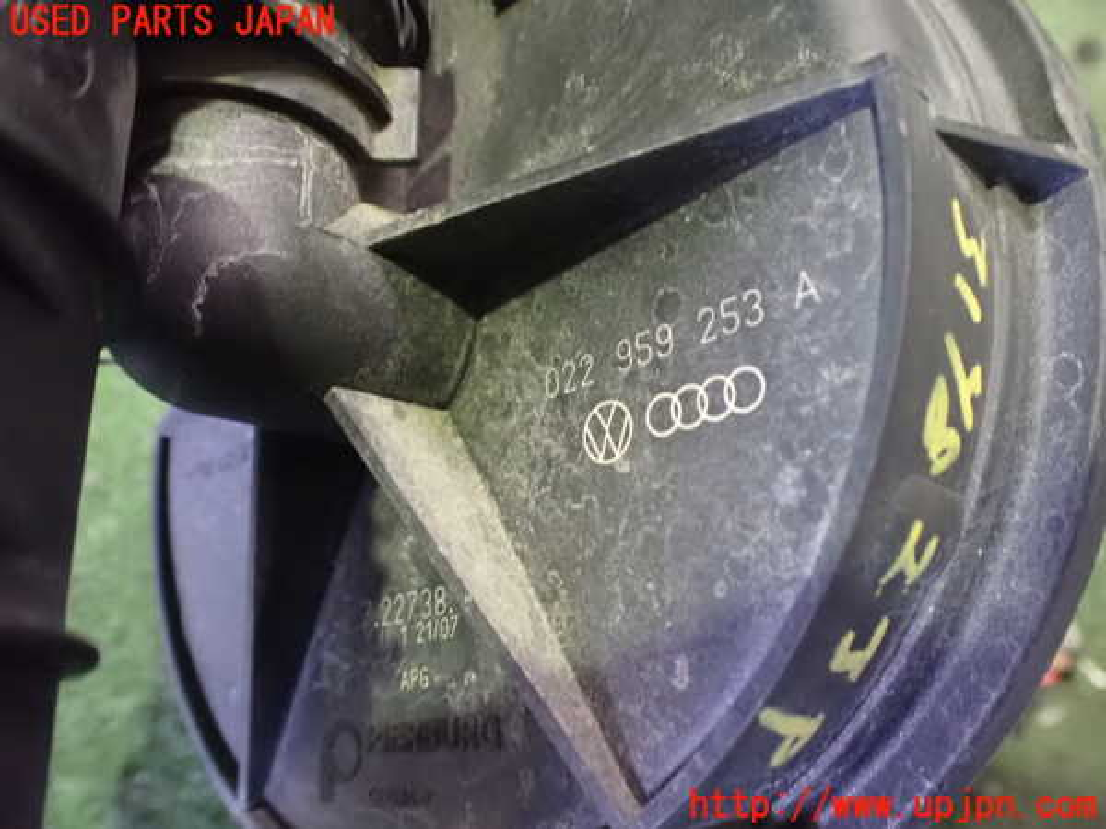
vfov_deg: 46.8
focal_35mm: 30
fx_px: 959
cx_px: 553
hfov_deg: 60.0
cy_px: 414
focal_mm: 5.4
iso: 1600
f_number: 2.3
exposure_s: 1/30
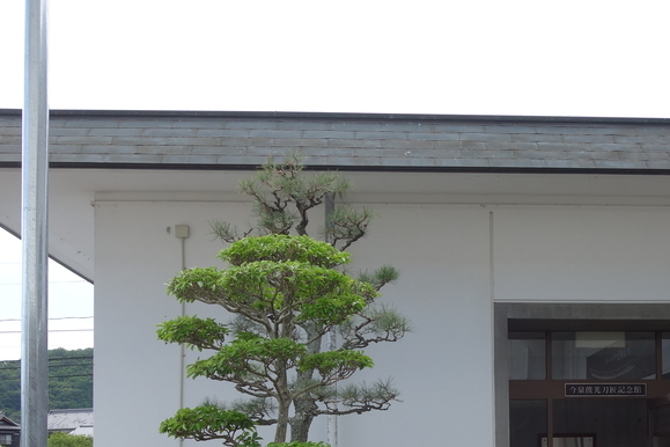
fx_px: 1079
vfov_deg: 22.6
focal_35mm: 58
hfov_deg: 33.9
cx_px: 488
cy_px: 432
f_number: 5.6
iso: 125
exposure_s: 1/200
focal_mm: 10.4
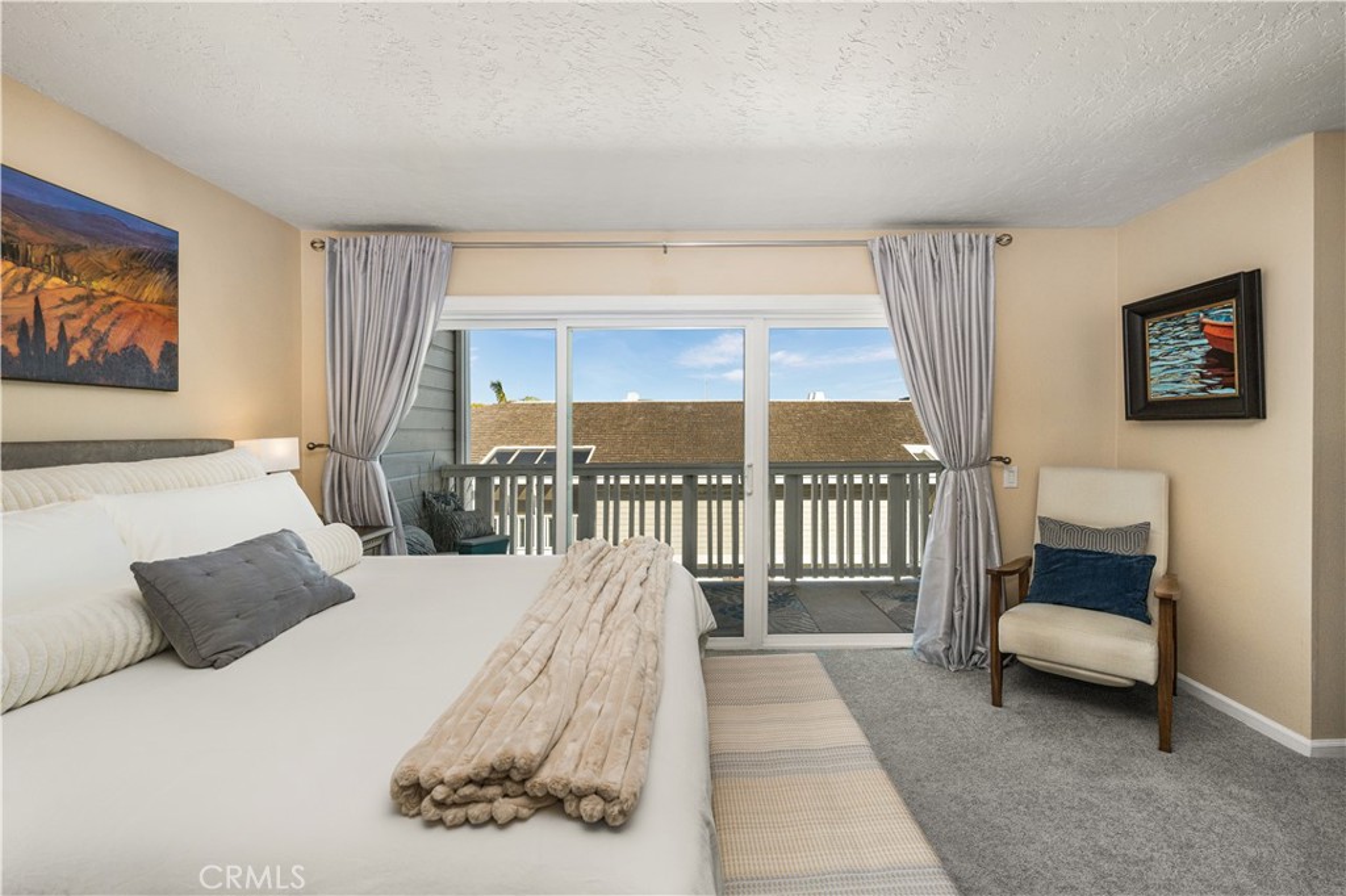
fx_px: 561
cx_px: 673
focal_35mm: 15
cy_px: 448
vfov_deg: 77.3
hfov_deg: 100.4
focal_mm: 15
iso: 100
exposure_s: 1/60
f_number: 6.3
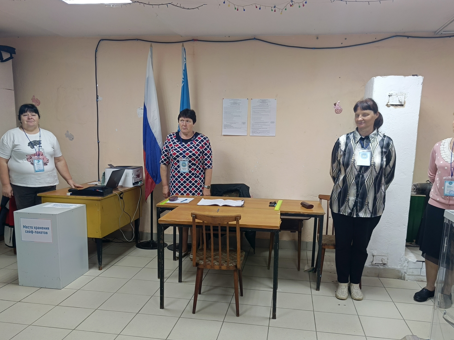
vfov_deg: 47.8
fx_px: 380
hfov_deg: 61.6
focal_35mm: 29
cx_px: 217
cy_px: 213
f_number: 1.8
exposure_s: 1/50
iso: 207
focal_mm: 5.56
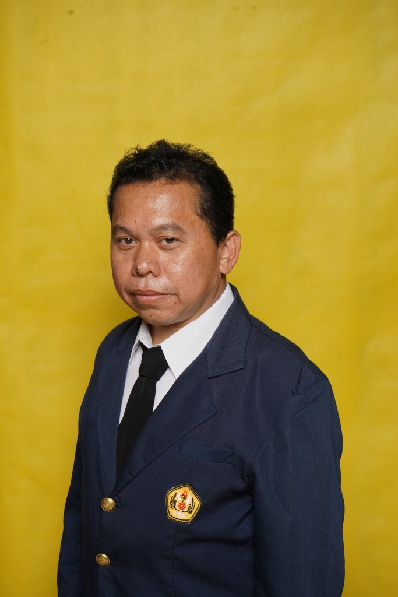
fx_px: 1160
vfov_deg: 28.8
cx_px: 199
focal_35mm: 70
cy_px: 298
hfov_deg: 19.5
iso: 250
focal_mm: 70
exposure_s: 1/250
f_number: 9
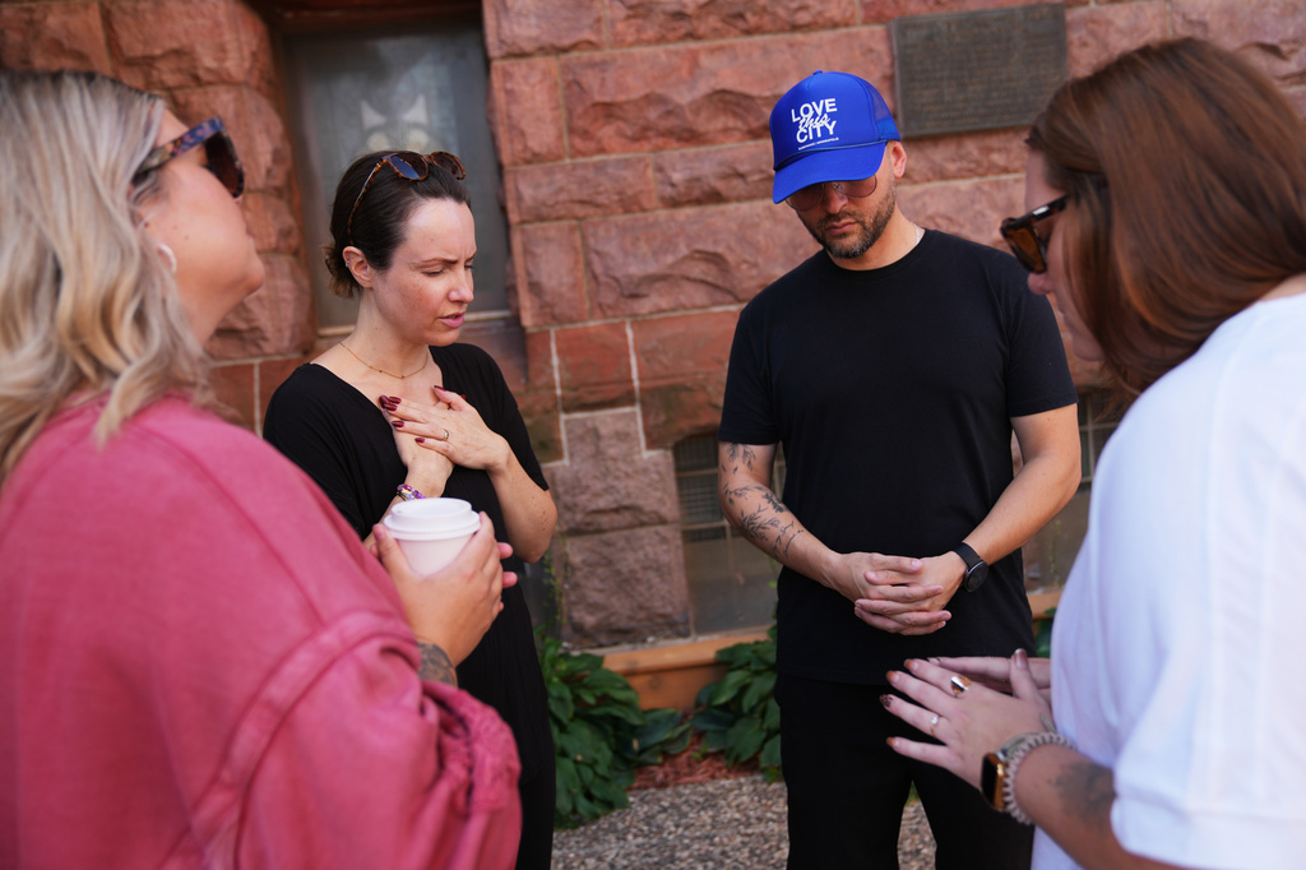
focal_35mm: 31
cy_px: 435
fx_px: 1124
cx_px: 653
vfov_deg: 42.3
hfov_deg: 60.3
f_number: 2.8
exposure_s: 1/400
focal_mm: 31
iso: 125
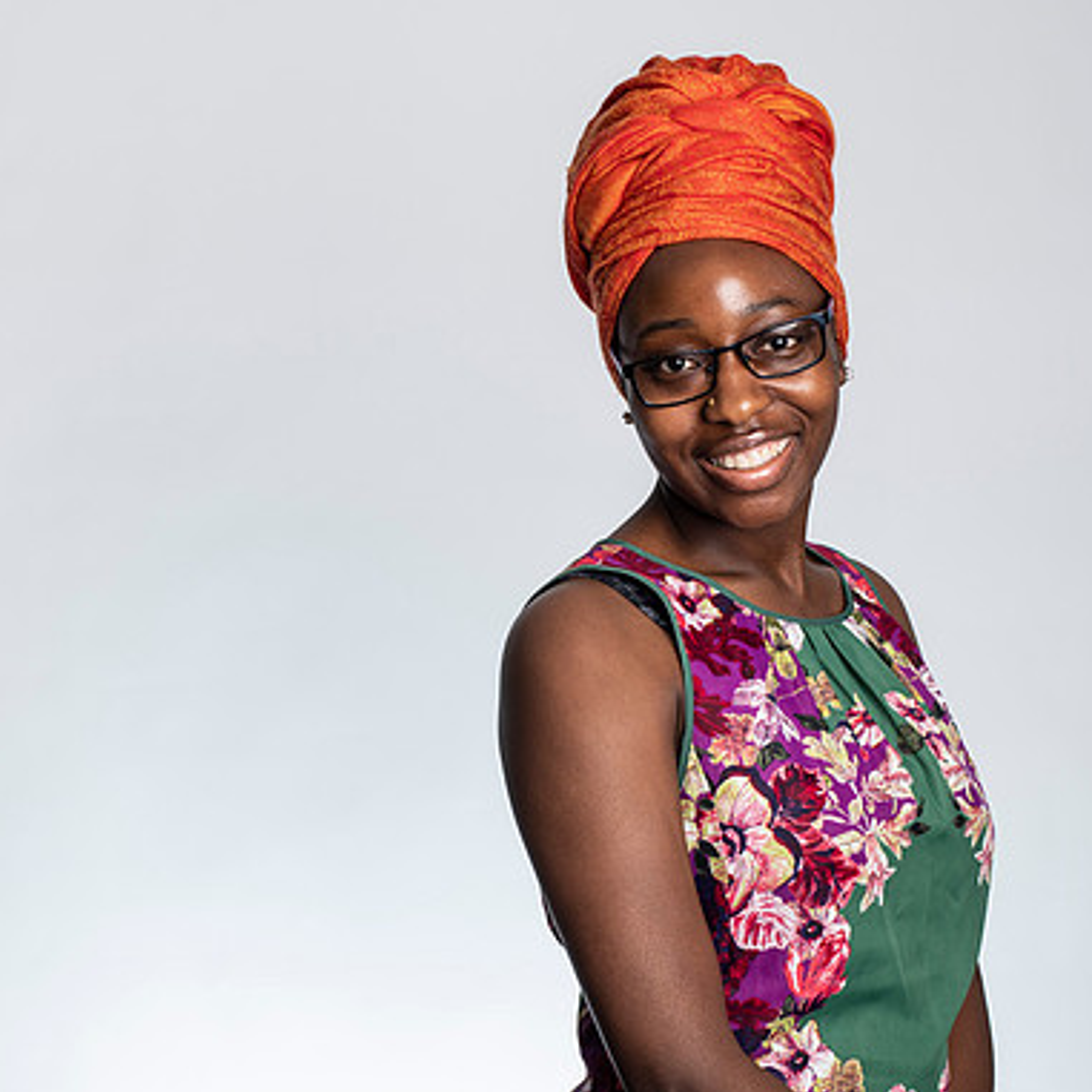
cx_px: 490
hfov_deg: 24.6
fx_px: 2498
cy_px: 566
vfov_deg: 24.7
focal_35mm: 70
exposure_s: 1/200
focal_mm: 50
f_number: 6.3
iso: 100
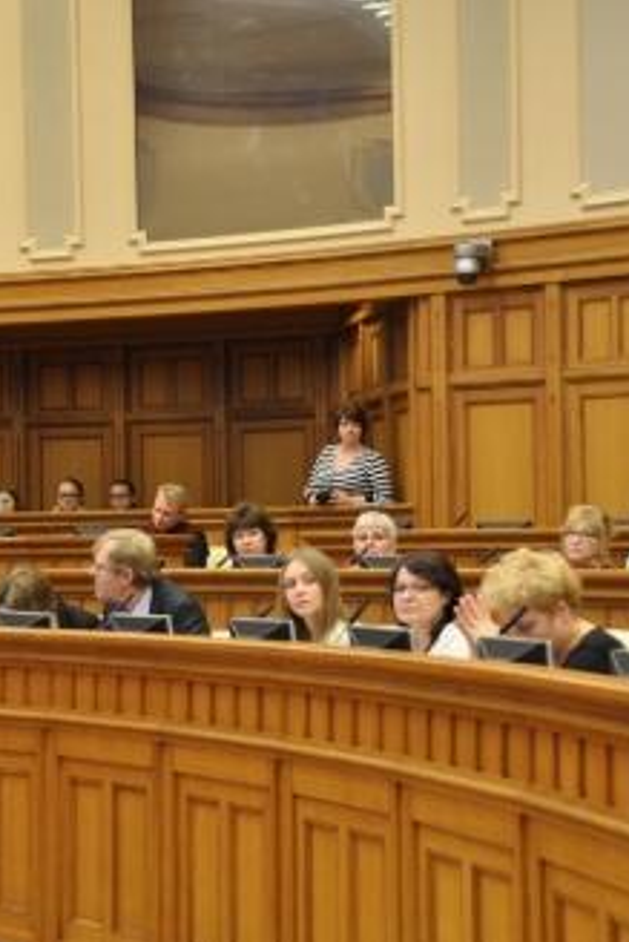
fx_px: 2278
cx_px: 371
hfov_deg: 15.7
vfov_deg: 23.4
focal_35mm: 87
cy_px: 475
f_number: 4.2
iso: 400
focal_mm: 38
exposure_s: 1/50
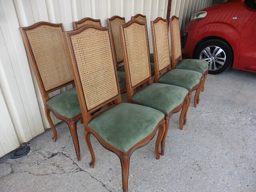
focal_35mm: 24
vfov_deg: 56.8
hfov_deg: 71.6
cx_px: 128
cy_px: 96
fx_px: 177
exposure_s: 1/80
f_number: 3.3
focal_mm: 4.3
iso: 100
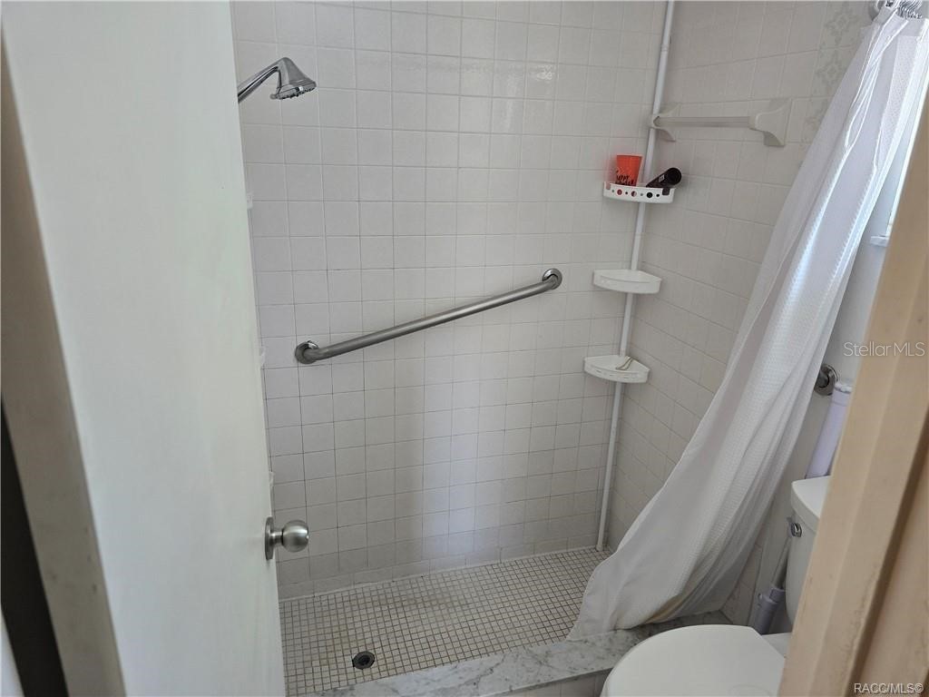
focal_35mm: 23
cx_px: 464
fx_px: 617
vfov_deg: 58.9
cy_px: 348
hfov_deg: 73.9
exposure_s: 1/120
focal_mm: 6.3
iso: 200
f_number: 1.7
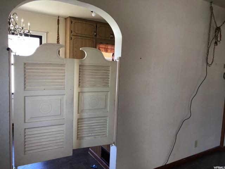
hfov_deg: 63.4
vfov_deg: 49.7
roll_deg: -2.6
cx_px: 112
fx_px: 182
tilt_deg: -6.4
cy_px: 84
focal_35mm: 28
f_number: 1.8
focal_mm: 3.99
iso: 40
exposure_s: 1/30
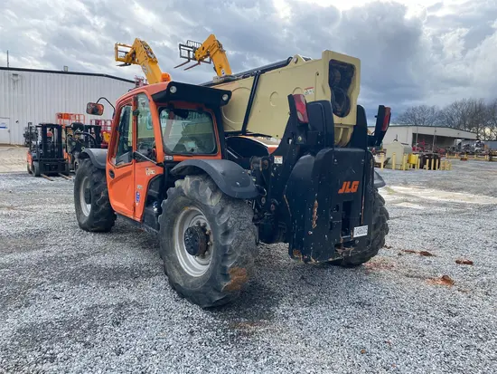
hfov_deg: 67.3
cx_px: 248
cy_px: 187
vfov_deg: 53.1
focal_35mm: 26
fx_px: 373
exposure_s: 1/690
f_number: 1.8
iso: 32
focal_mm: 4.25
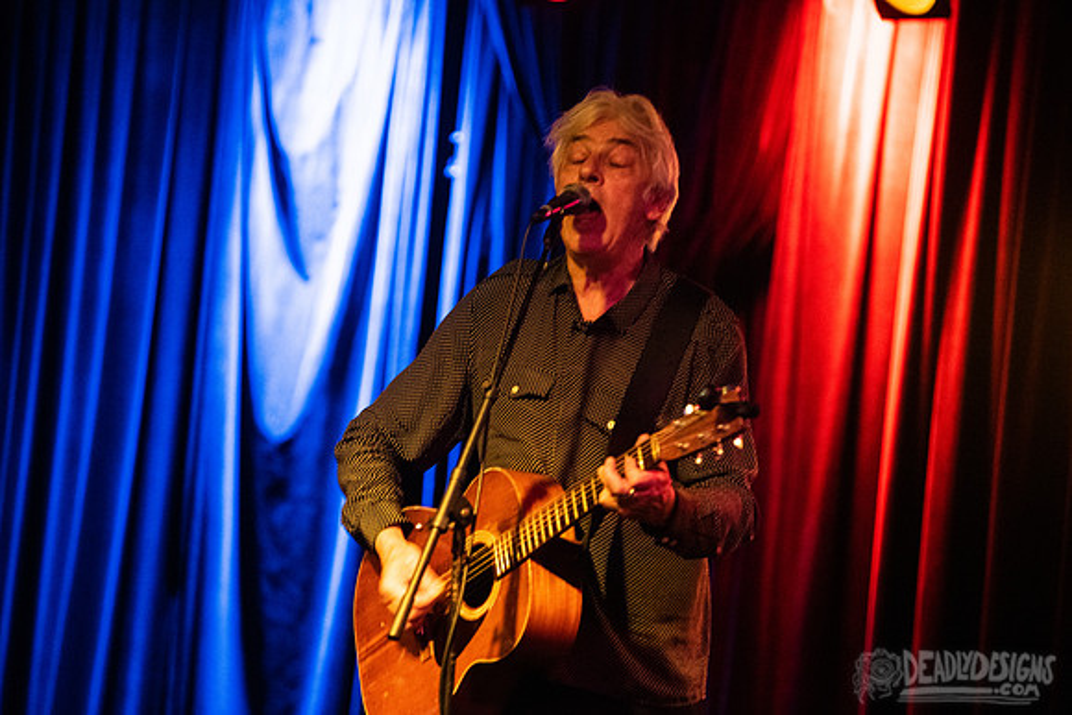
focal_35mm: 219
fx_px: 6521
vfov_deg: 6.3
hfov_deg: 9.4
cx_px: 536
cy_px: 325
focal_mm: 200
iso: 3200
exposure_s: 1/50
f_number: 3.2
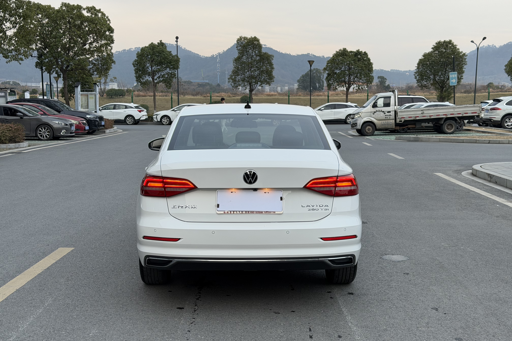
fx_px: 711
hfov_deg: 39.6
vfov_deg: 27.0
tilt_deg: -7.8
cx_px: 256
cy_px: 192
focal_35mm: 50
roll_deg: -0.5
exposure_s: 1/122
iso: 64
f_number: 1.78
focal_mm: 6.76
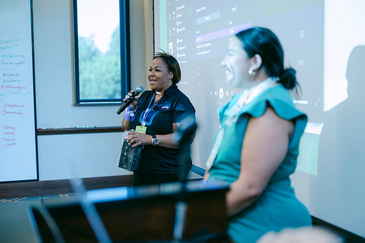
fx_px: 507
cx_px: 182
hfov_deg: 39.6
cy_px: 122
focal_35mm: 50
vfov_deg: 27.0
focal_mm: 50
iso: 640
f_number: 2
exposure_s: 1/200
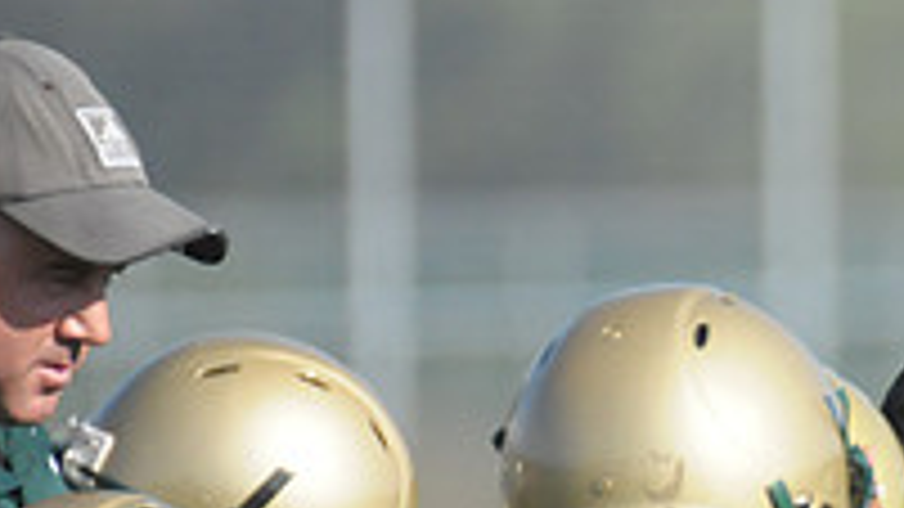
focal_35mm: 1815
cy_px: 771
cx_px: 1295
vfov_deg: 0.7
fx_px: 43501
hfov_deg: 1.2
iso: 1600
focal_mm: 400
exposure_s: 1/8000
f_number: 4
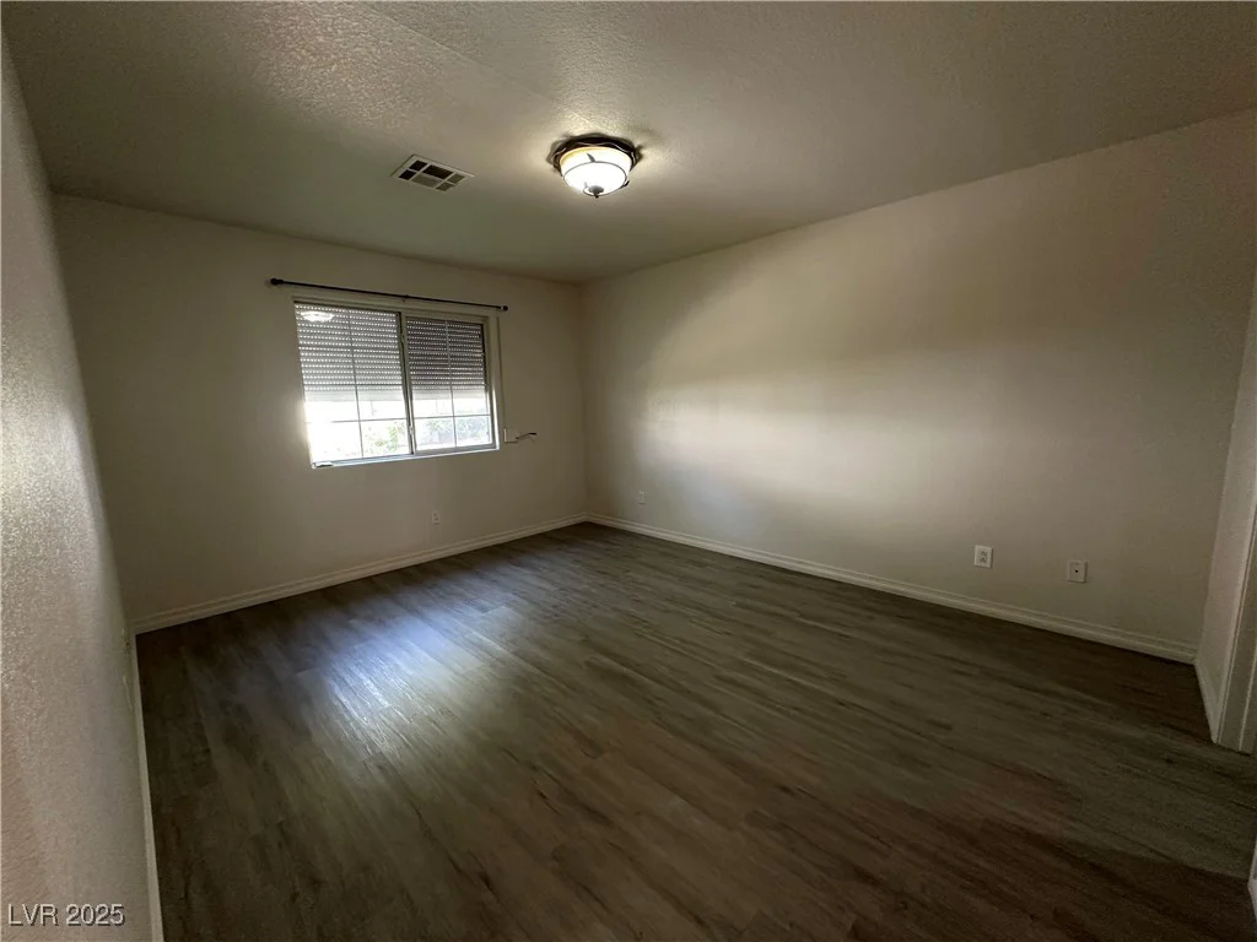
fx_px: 508
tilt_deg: -8.7
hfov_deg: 102.1
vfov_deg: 85.7
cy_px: 471
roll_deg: +1.0
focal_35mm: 14
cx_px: 628
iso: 250
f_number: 2.2
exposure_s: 1/120
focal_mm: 2.22
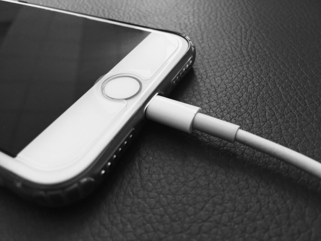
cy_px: 120
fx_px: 269
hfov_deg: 61.7
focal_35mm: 29
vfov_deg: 48.2
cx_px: 160
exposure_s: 1/100
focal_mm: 4.15
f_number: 2.2
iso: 32
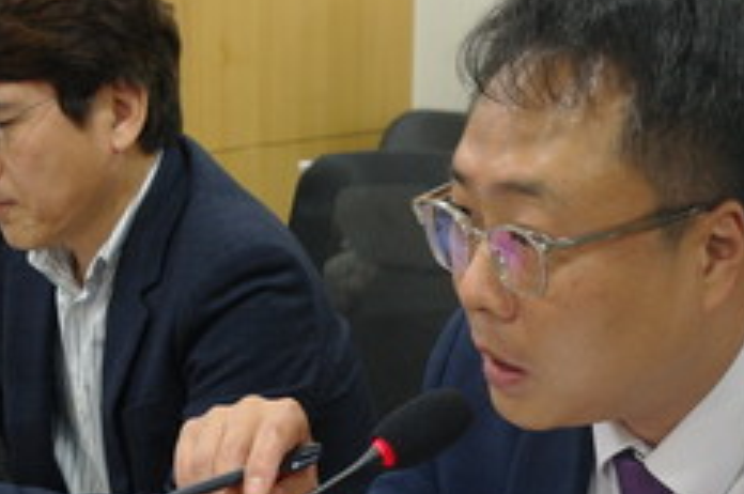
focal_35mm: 90
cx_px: 359
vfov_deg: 14.9
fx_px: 1857
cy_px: 491
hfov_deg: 22.6
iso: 400
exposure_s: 1/25
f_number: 4
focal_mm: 24
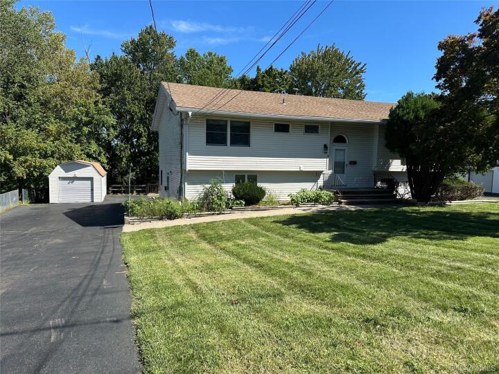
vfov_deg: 56.8
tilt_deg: -4.0
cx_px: 250
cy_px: 187
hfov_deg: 71.6
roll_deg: -1.7
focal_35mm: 24
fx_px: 346
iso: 80
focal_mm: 6.86
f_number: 1.78
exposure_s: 1/3058
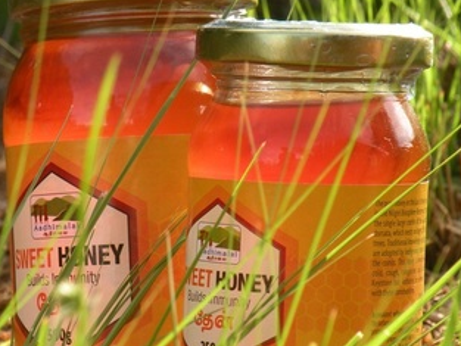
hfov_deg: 10.4
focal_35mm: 190
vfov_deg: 7.8
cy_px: 211
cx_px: 159
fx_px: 2531
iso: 64
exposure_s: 1/120
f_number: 5
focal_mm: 21
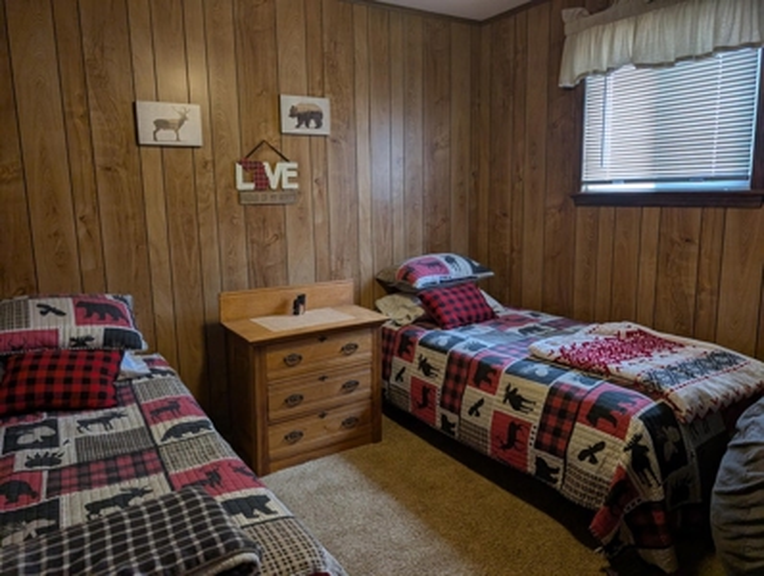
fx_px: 531
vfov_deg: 57.0
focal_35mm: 24
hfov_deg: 71.5
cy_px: 288
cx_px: 382
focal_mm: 6.9
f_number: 1.68
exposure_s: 1/120
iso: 179
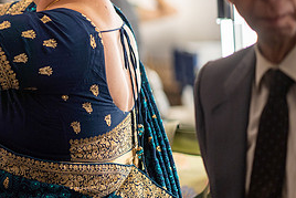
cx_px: -19
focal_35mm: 184
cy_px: 44
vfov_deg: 7.5
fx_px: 1514
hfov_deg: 11.0
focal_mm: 85
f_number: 1.8
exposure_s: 1/160
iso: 250
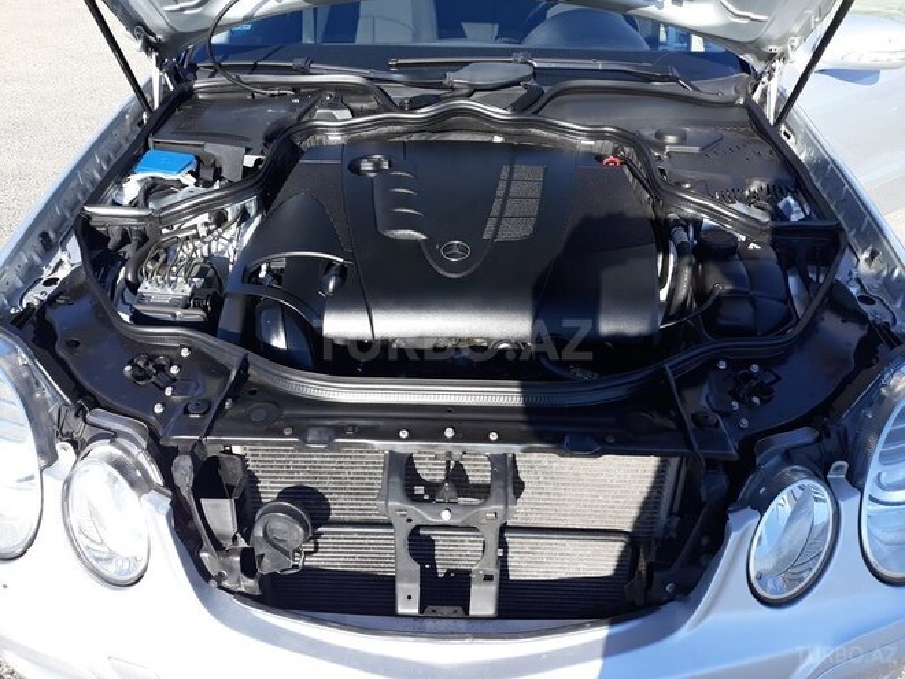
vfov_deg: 51.4
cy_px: 340
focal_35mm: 27
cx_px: 452
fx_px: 706
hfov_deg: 65.3
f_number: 1.7
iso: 40
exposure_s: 1/604
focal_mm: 3.71
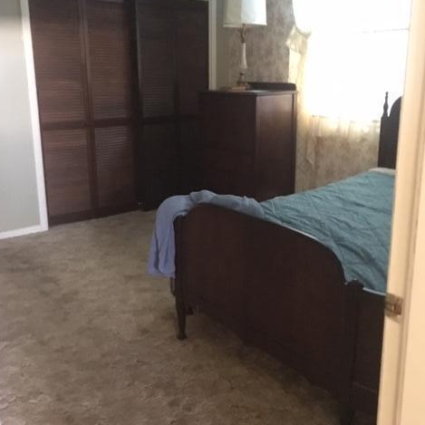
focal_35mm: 35
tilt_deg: -13.2
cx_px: 210
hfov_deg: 47.2
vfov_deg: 47.1
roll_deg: +0.9
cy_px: 186
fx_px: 486
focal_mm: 4.15
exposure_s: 1/15
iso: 1000
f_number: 2.2
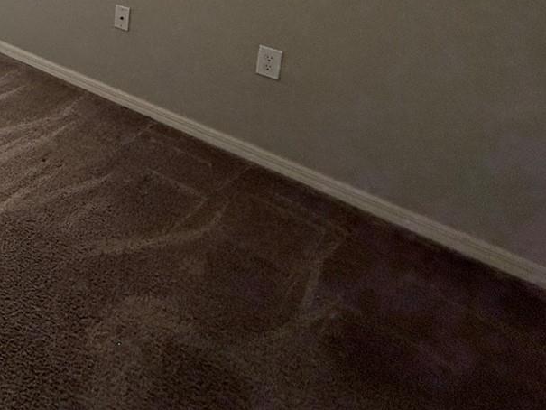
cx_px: -145
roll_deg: +0.6
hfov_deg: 35.8
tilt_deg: -8.5
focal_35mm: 37
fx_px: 584
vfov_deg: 30.8
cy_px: -116
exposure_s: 1/120
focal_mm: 2.22
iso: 125
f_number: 2.2
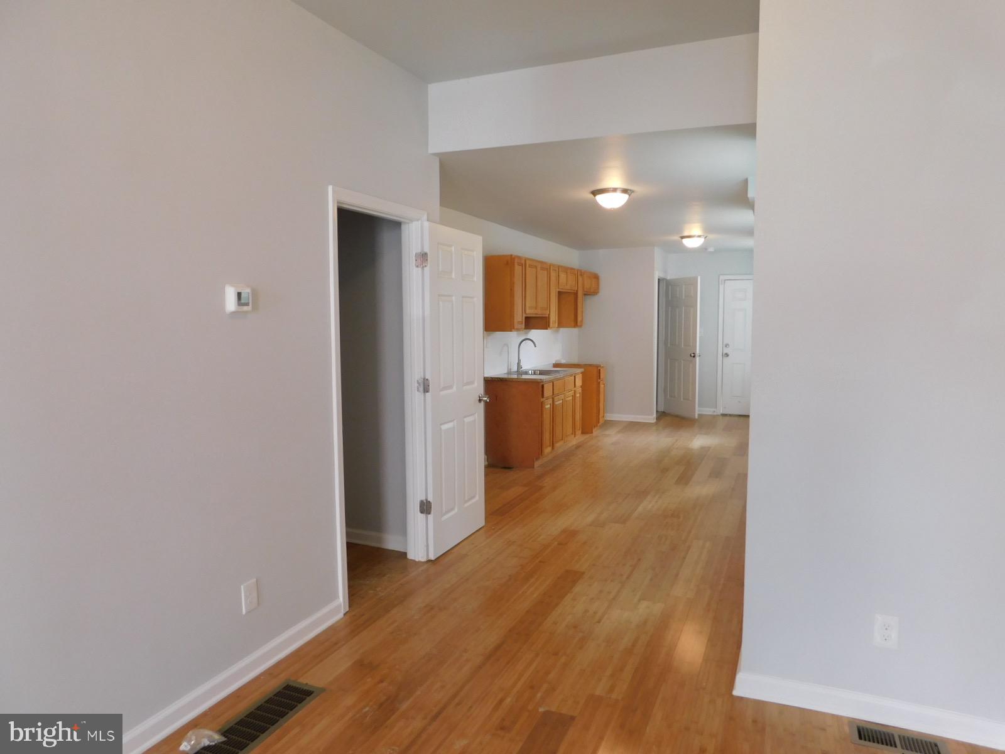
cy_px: 377
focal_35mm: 23
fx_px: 668
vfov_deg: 58.9
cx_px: 502
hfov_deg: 73.9
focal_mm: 4
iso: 125
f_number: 3
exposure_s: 1/30
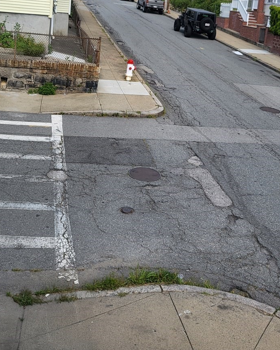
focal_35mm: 45
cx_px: 143
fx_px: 466
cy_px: 85
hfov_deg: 33.4
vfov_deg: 40.0
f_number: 1.8
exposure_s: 1/2082
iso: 50
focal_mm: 4.25
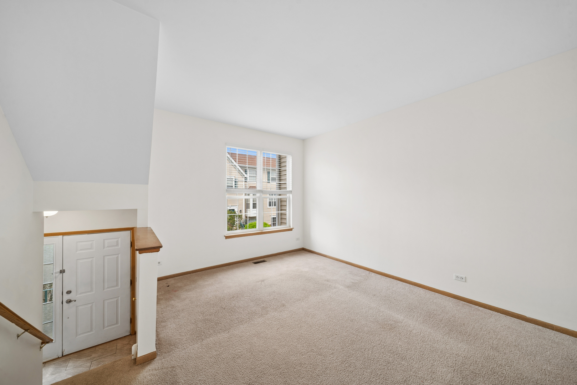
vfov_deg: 77.4
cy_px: 192
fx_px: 240
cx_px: 288
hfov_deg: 100.4
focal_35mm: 15
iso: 400
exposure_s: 1/50
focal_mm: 15
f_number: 8
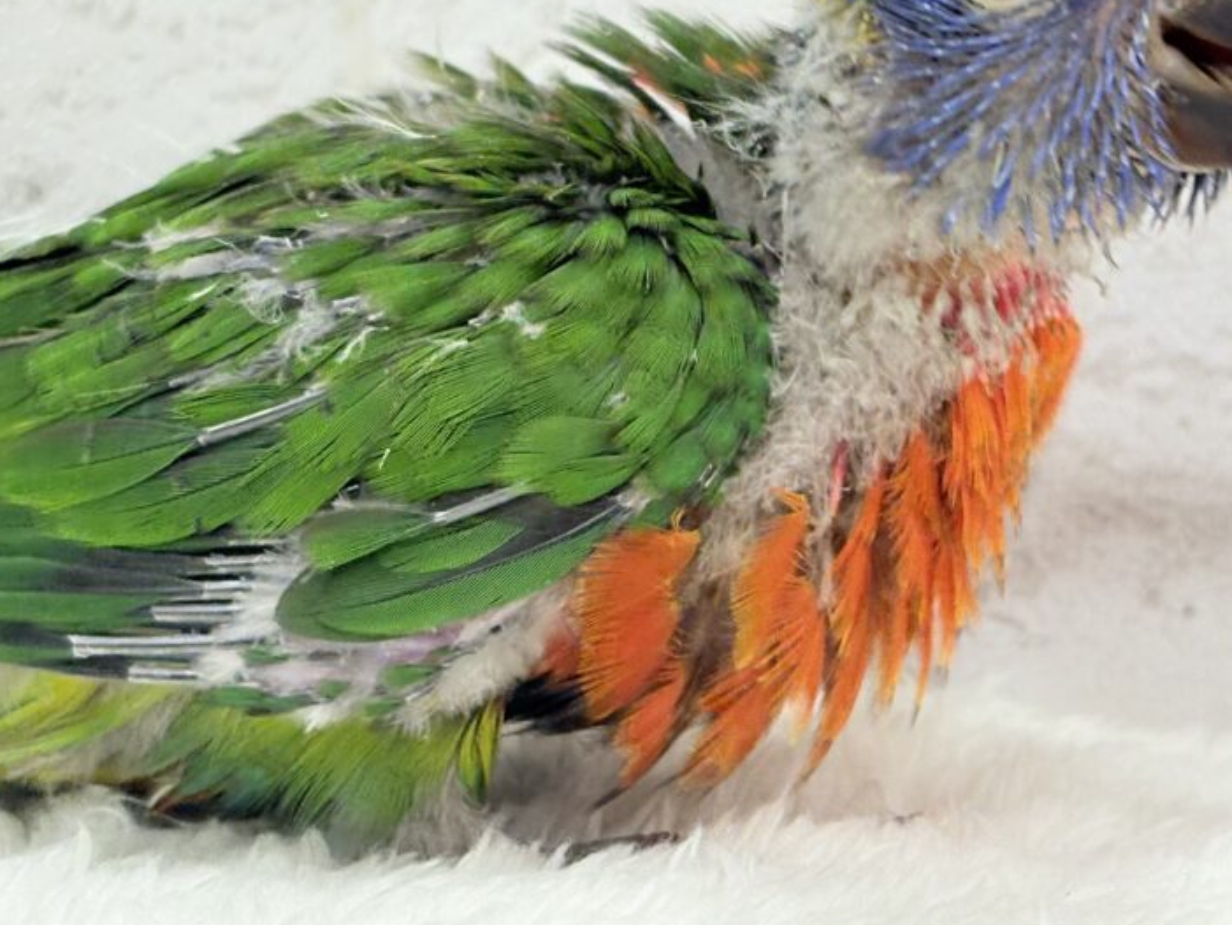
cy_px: 294
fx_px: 3168
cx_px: 699
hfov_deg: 22.0
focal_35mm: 89
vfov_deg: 16.6
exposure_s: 1/100
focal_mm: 5.96
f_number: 1.6
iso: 125
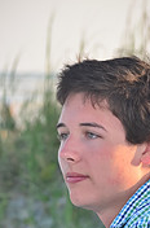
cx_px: 89
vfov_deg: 5.8
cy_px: 236
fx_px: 2224
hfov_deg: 3.9
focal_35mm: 353
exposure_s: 1/200
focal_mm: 92
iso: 200
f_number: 7.1
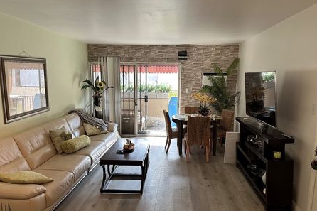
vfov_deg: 46.3
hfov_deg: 65.5
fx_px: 246
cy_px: 115
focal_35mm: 28
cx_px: 161
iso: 160
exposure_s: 1/120
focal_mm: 6.86
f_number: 1.78
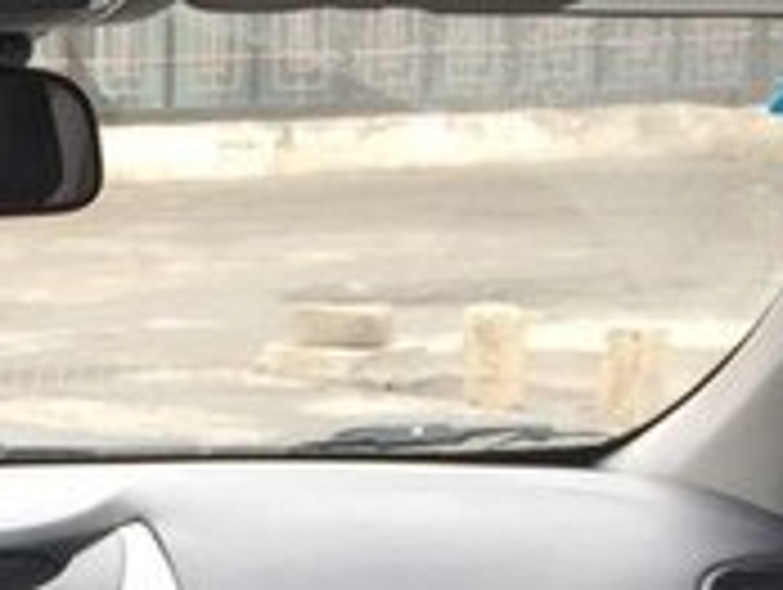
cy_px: 1007
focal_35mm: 110
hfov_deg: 17.5
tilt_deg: -21.6
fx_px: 2492
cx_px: 4
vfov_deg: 12.5
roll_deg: +1.2
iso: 32
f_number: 2.2
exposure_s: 1/50
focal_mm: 4.15
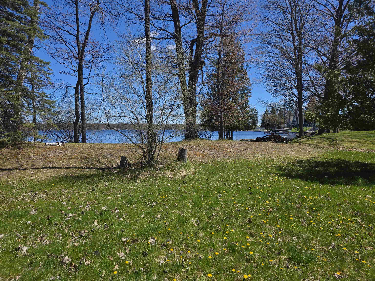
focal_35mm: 23
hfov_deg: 73.9
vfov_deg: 58.9
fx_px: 249
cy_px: 140
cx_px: 188
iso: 80
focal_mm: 6.3
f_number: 1.7
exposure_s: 1/5296
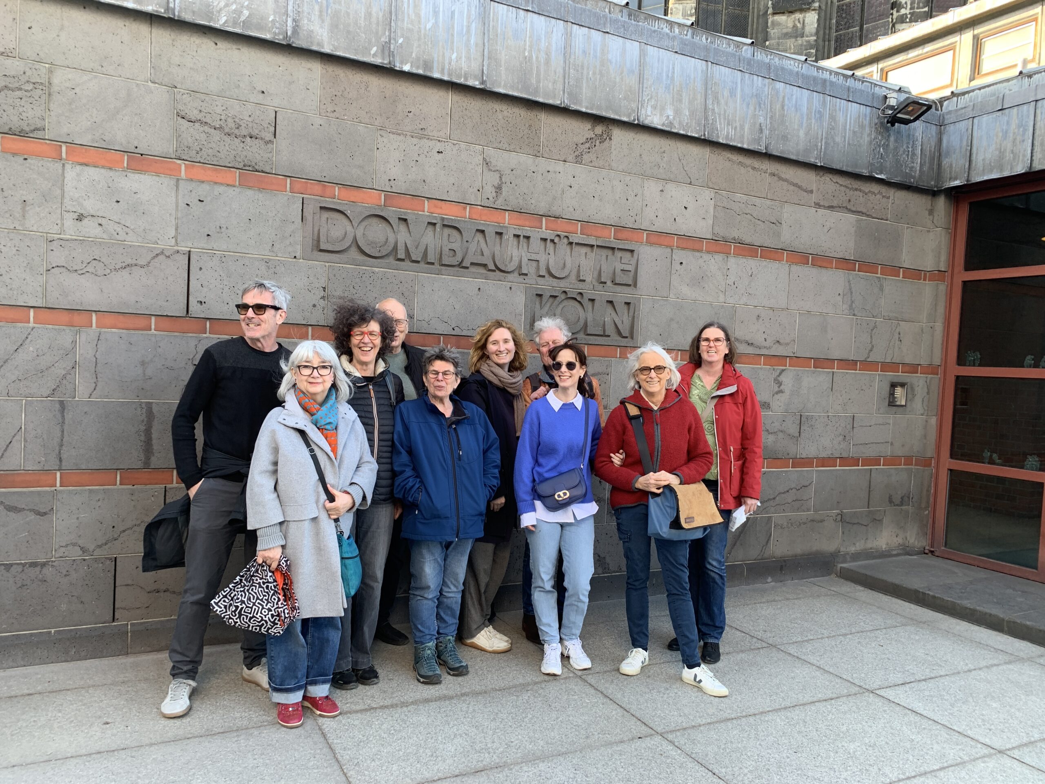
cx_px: 522
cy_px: 392
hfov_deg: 67.3
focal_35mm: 26
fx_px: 785
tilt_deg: -4.2
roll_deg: -2.8
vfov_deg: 53.1
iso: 32
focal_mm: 4.25
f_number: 1.8
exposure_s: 1/121
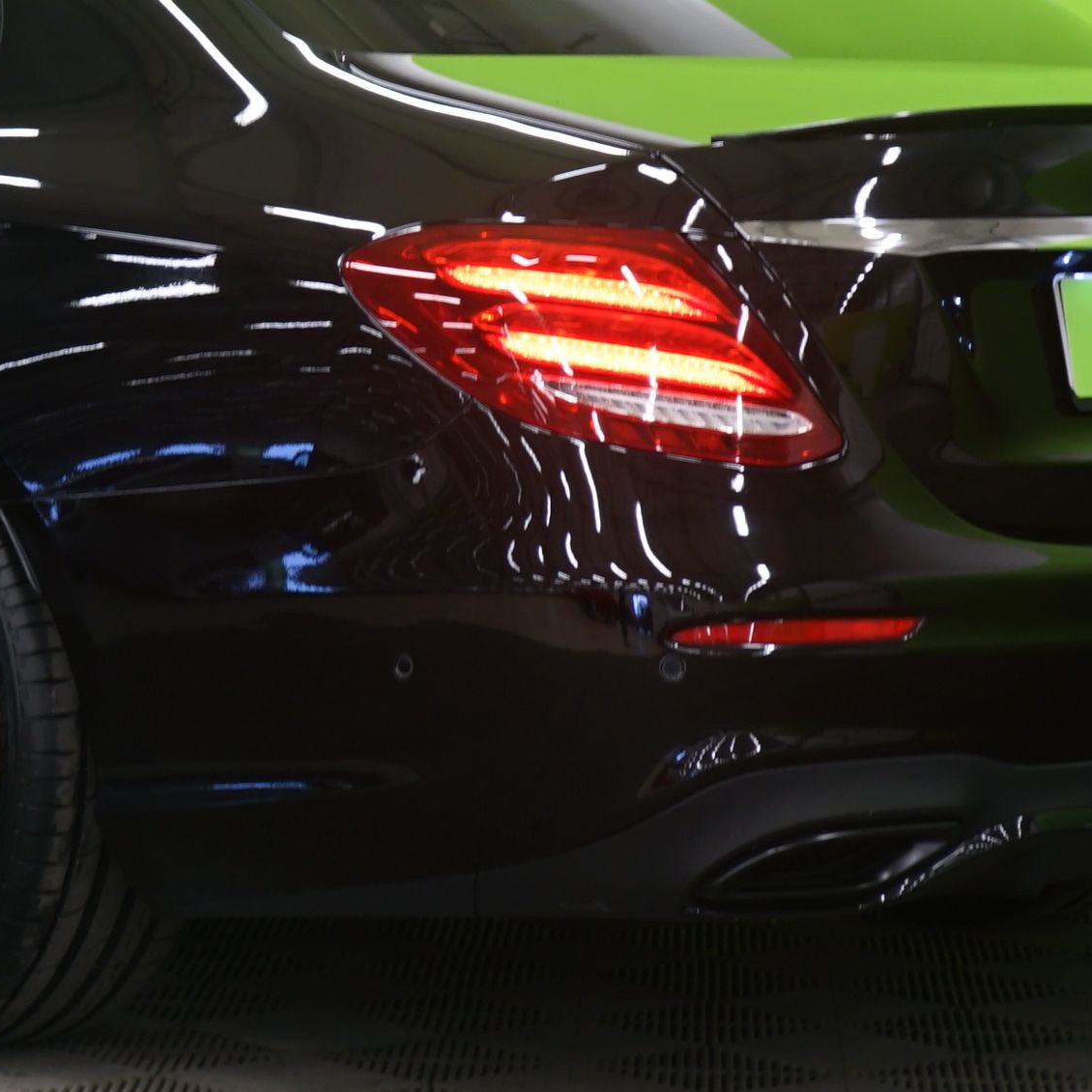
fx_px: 5175
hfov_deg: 12.0
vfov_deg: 12.0
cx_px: 132
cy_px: 155
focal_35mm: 145
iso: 400
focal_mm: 49
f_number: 5
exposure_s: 1/6
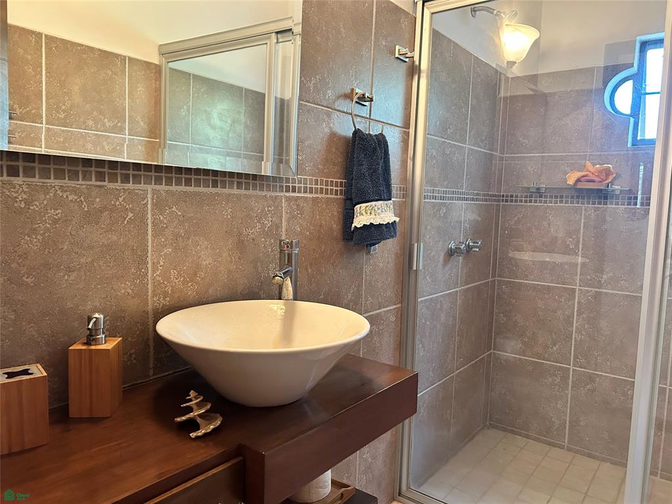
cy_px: 252
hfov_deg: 67.3
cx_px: 336
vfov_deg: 53.1
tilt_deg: -5.6
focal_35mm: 26
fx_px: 505
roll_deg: -1.0
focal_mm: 5.7
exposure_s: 1/60
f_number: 1.5
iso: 500
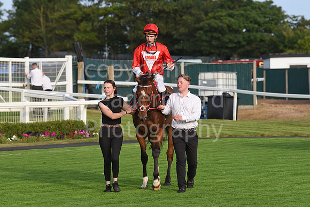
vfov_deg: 8.1
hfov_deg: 12.1
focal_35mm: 170
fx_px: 1464
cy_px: 104
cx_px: 155
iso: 640
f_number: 5.6
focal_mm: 170
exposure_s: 1/2000
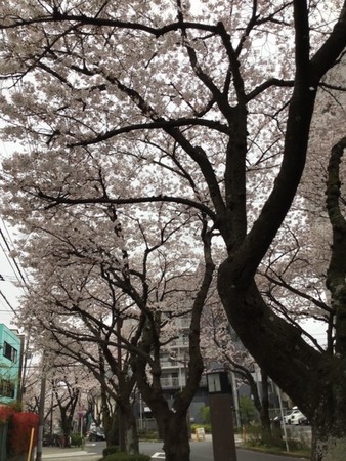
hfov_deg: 45.5
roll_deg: +0.3
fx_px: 413
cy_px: 230
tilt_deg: +25.2
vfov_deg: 58.3
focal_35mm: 31
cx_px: 173
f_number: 2.4
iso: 25
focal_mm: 3.3
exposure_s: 1/245
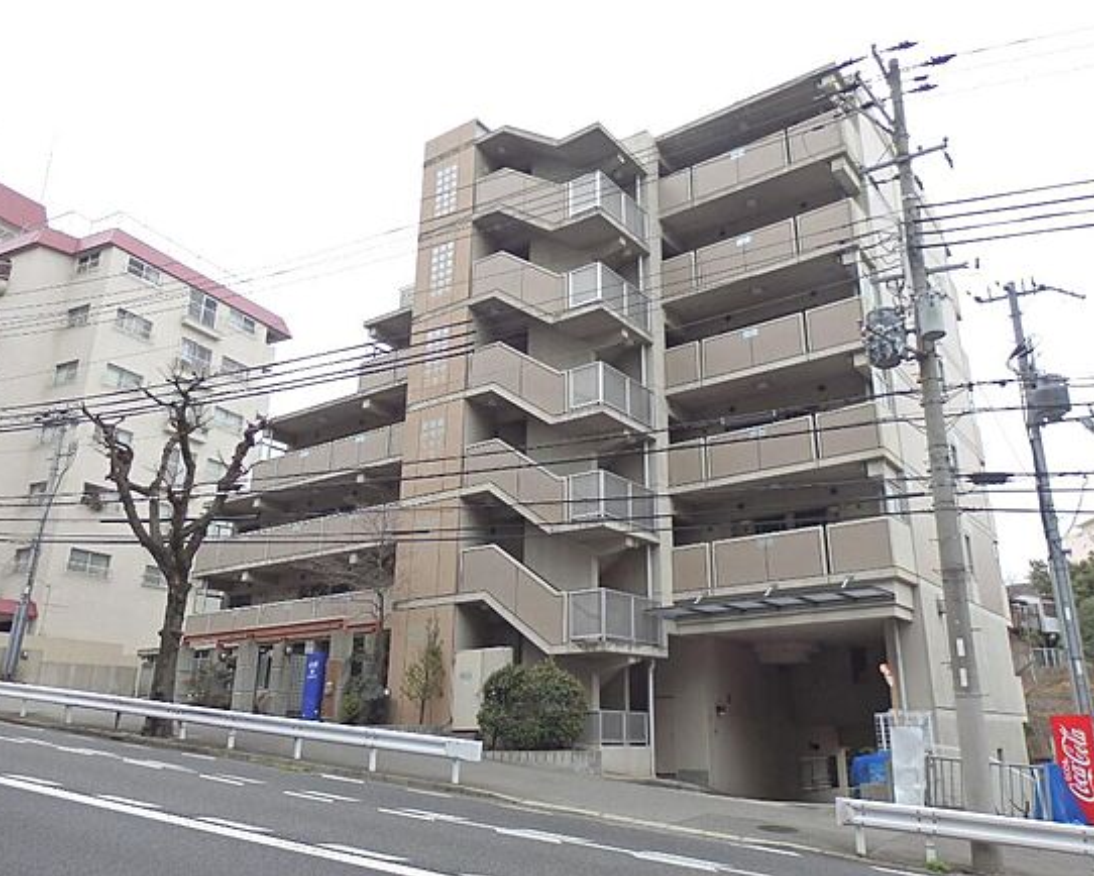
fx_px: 875
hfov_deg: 63.9
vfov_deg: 53.2
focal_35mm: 27
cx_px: 593
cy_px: 428
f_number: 3
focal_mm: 4.5
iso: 100
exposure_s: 1/250
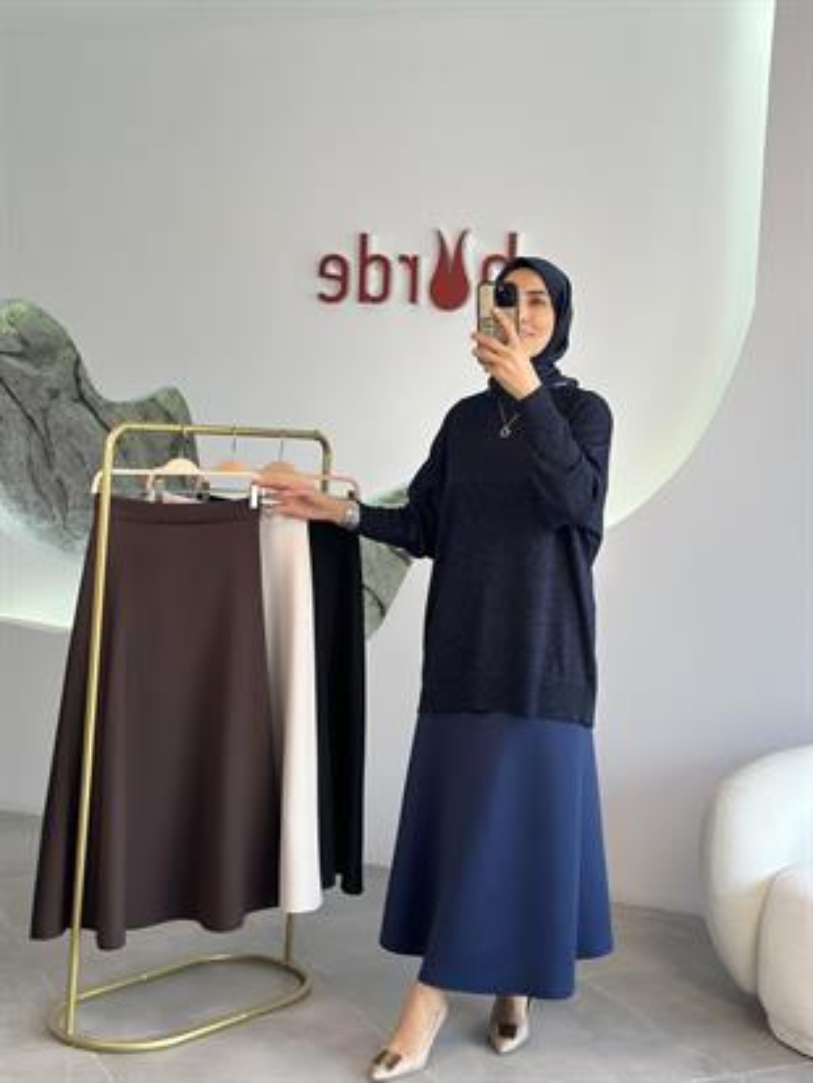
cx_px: 406
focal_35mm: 48
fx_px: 1502
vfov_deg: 39.6
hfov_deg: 30.3
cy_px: 542
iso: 64
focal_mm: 6.86
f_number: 1.78
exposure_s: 1/151
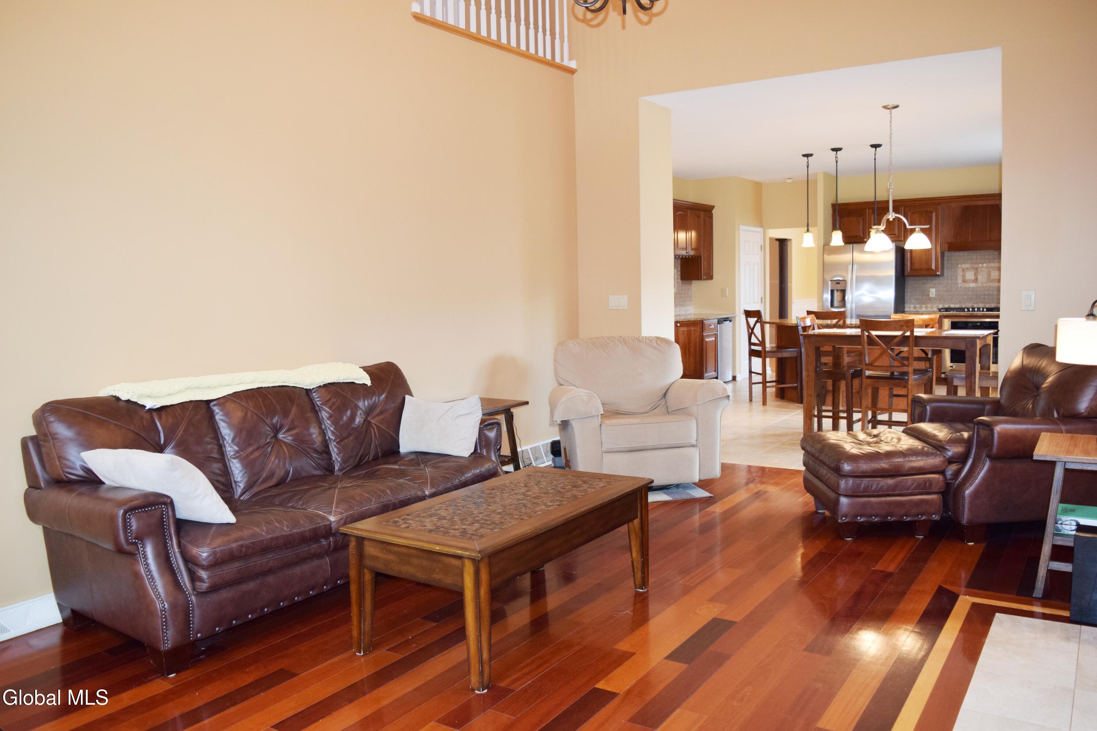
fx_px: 823
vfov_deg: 47.9
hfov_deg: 67.4
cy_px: 366
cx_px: 548
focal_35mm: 27
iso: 800
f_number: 4.5
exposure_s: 1/80
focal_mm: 18
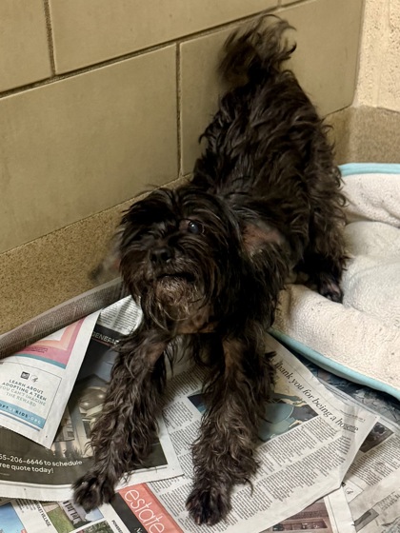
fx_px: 370
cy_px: 266
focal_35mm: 24
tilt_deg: -31.5
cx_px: 200
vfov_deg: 71.6
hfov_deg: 56.8
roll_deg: +2.8
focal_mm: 6.76
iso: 320
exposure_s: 1/60
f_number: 1.78
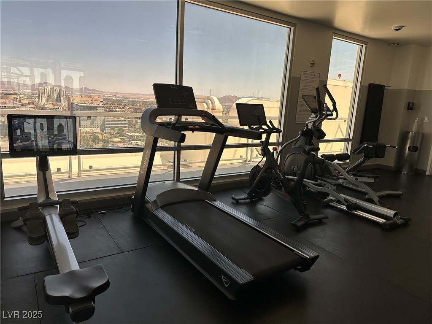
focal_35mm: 24
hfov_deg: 71.6
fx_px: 300
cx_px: 216
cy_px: 162
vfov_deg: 56.8
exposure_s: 1/910
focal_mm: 6.86
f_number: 1.78
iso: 80
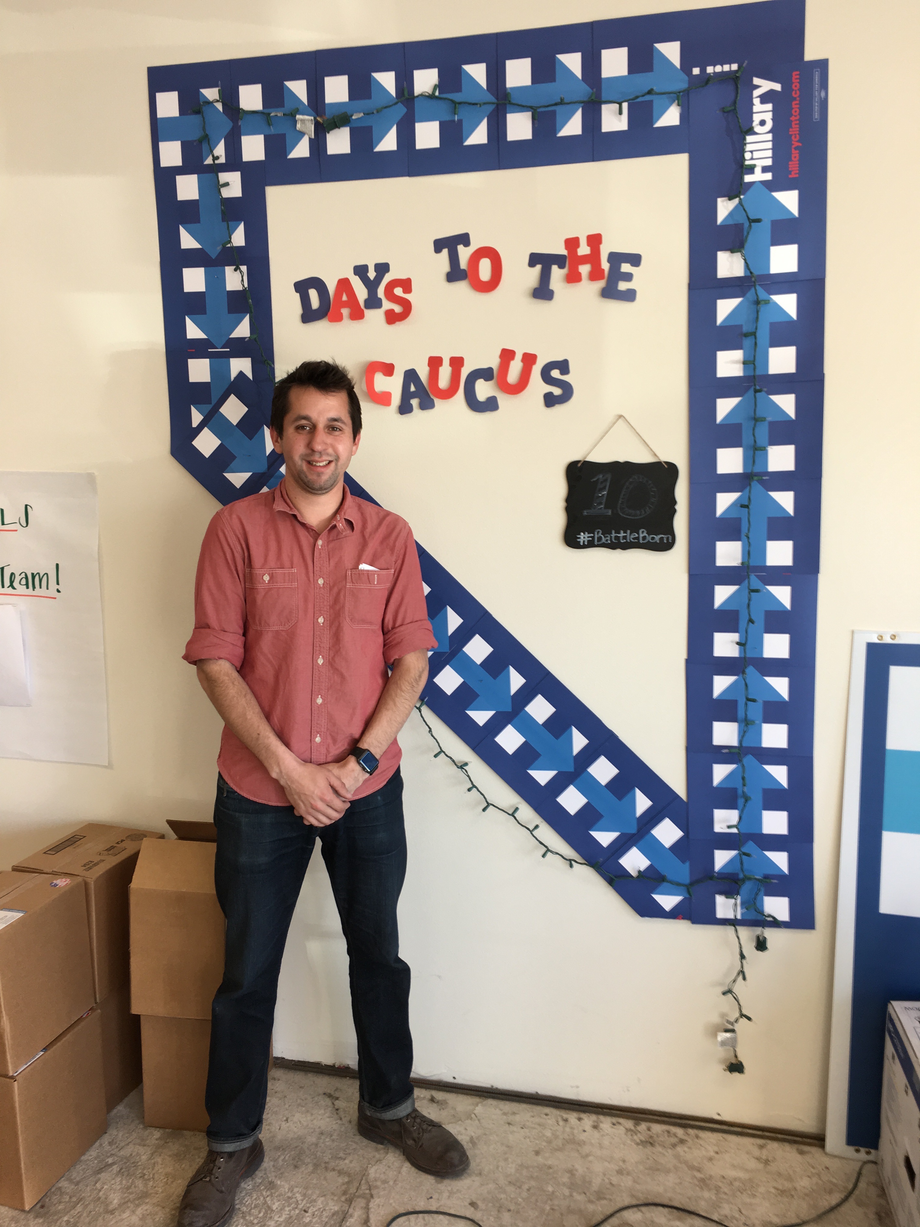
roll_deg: +0.8
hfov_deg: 48.2
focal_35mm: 29
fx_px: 1028
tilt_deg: -8.1
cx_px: 460
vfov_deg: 61.7
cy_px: 614
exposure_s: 1/60
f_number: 2.2
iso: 32
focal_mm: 4.15
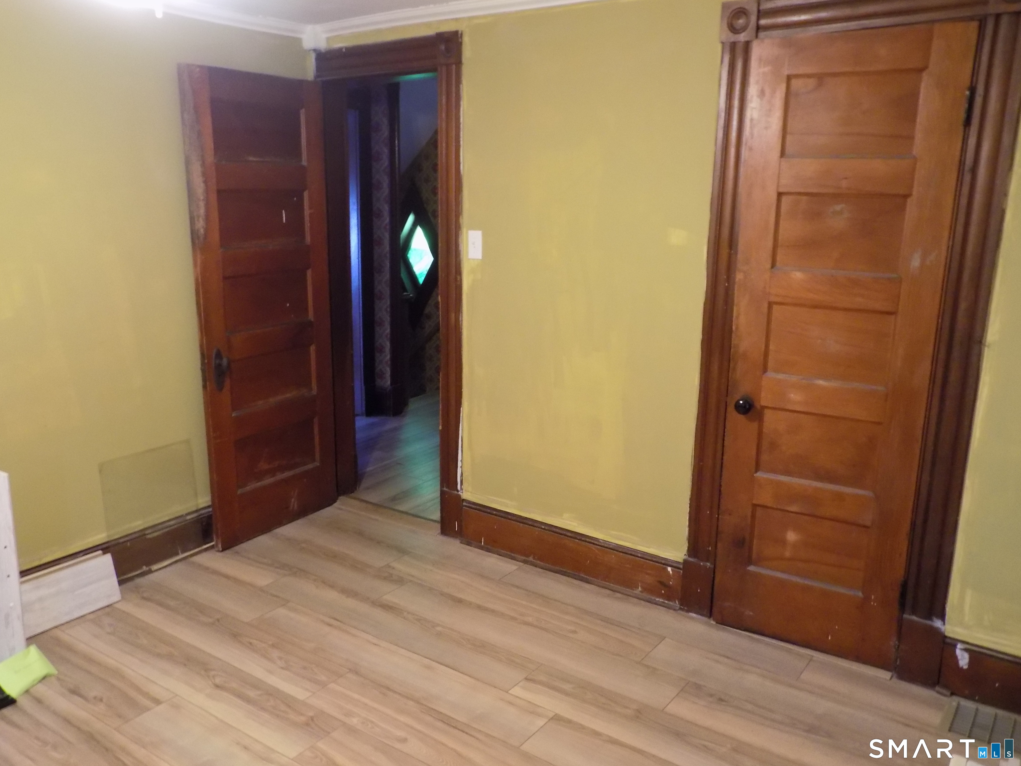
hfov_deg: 65.3
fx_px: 796
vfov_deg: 51.4
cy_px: 383
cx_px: 510
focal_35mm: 27
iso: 400
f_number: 3.2
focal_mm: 4.8
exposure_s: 1/10
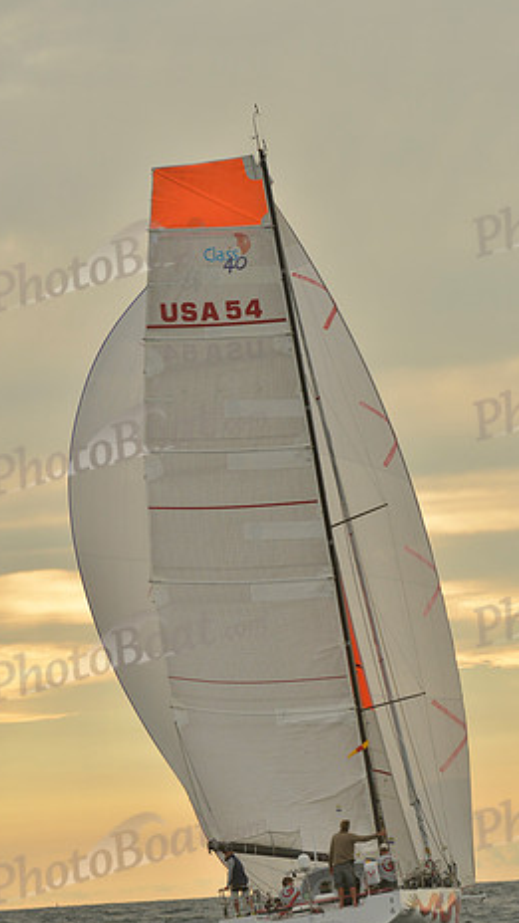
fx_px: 3205
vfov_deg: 16.4
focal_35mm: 131
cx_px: 371
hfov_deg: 9.2
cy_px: 521
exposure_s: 1/1250
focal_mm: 100
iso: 400
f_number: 6.3
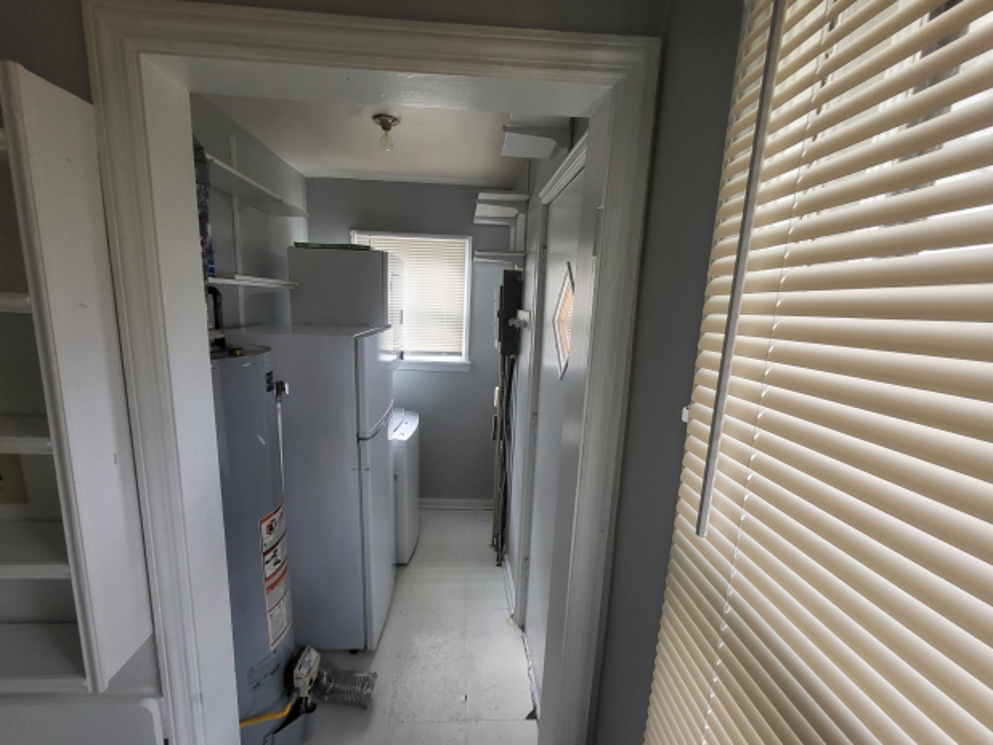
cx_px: 476
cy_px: 384
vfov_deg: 85.6
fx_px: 402
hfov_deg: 102.0
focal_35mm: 14
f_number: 2.2
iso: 160
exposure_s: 1/60
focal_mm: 1.74
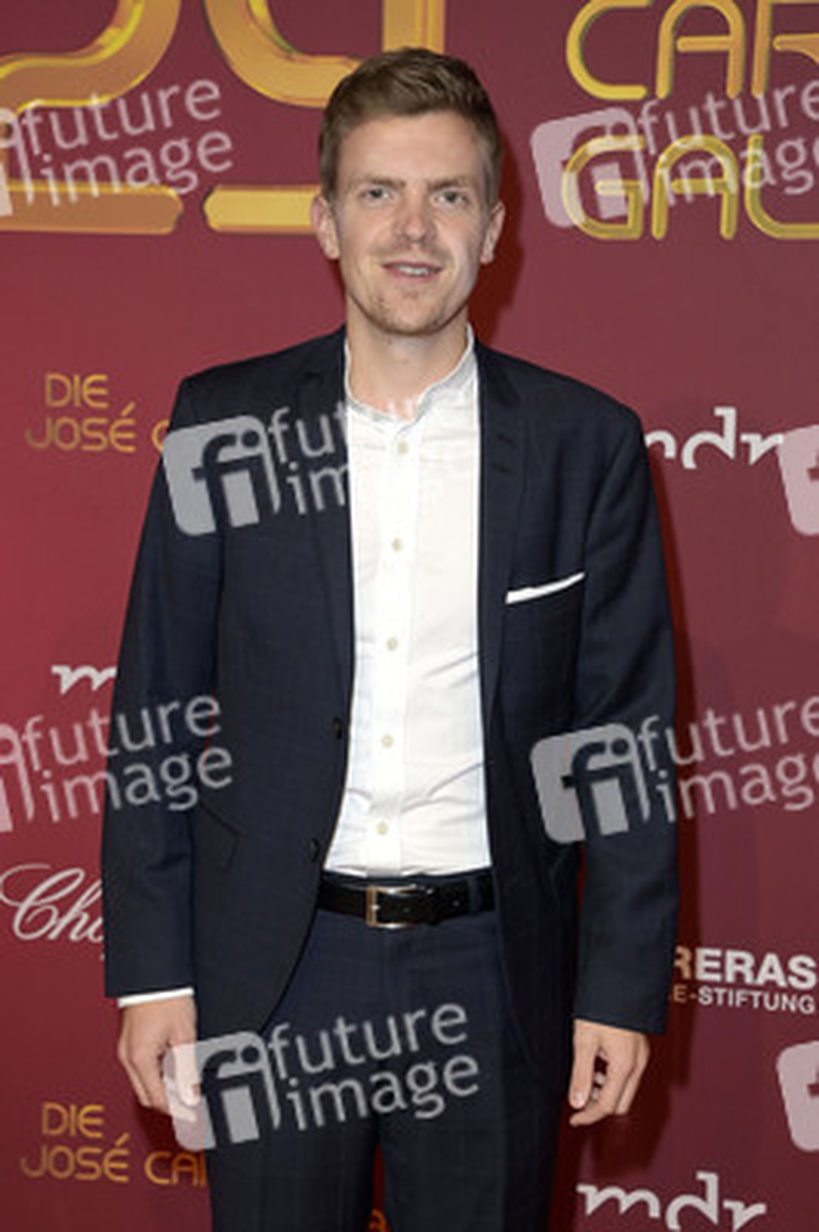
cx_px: 410
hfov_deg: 21.9
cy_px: 616
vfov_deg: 32.4
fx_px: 2119
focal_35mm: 62
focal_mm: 62
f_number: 5.6
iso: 800
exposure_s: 1/250
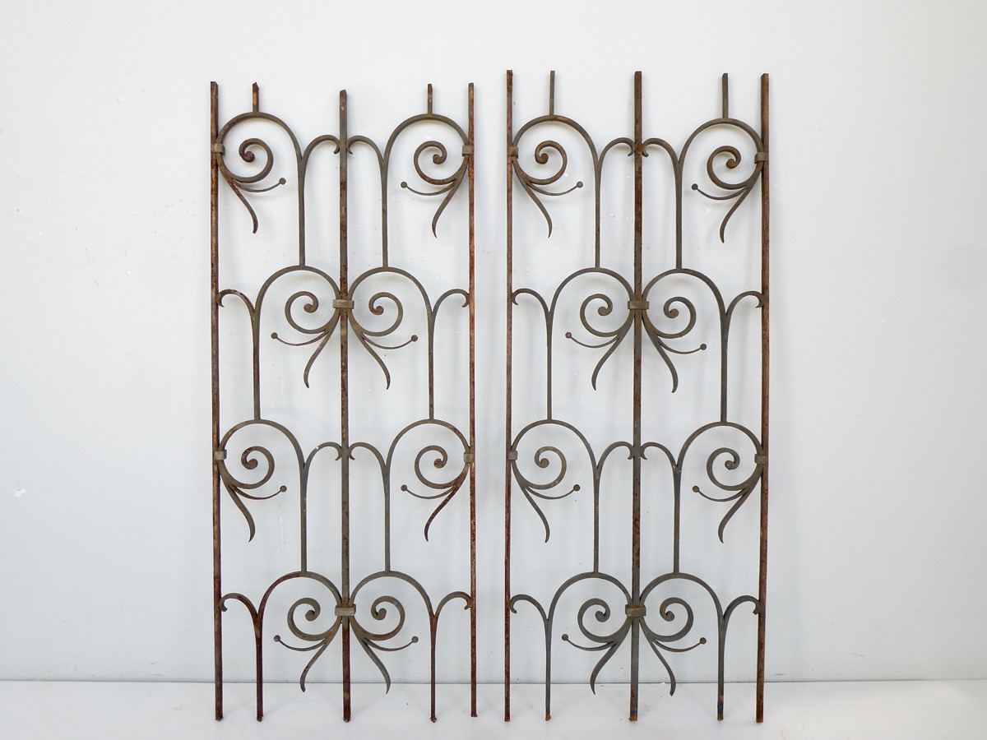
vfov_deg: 49.7
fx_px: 798
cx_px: 494
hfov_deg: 63.4
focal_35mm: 28
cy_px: 370
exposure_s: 1/60
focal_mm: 5
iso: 100
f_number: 3.5
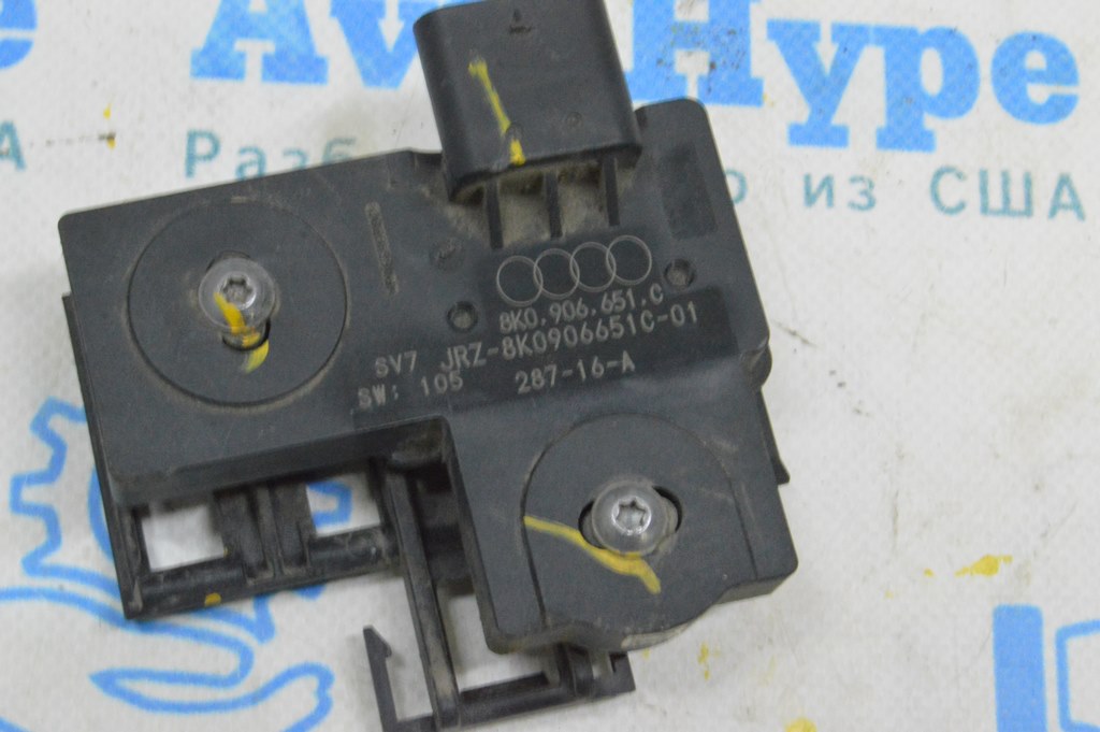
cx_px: 550
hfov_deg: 24.6
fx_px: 2519
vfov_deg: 16.5
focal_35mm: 82
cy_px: 366
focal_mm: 55
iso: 6400
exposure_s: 1/15
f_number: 20
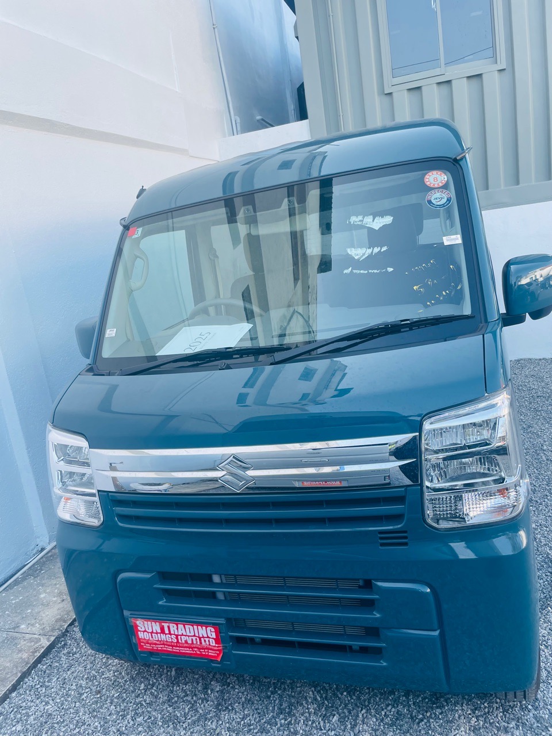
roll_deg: +8.3
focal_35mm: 26
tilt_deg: -13.0
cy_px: 368
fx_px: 553
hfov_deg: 53.1
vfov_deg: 67.3
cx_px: 276
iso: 32
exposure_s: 1/403
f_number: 1.6
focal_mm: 4.2
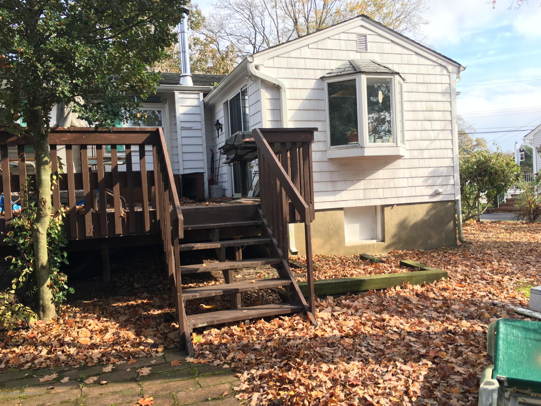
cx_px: 270
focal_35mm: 29
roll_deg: +2.3
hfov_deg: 61.7
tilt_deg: -0.6
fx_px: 453
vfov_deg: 48.2
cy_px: 203
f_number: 2.2
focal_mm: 4.15
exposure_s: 1/361
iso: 25
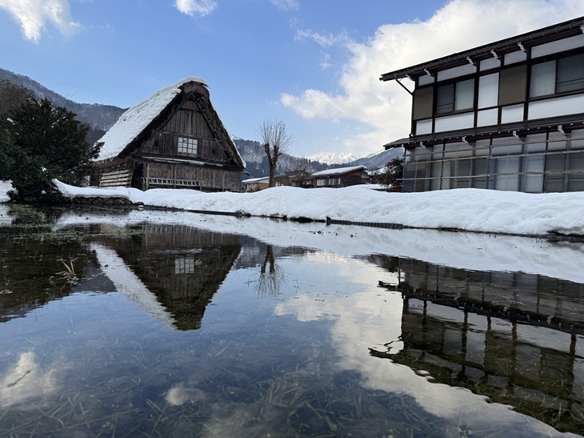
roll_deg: -2.5
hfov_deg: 71.6
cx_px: 292
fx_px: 405
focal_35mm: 24
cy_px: 219
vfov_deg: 56.8
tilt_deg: -1.7
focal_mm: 6.76
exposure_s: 1/2252
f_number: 1.78
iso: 80
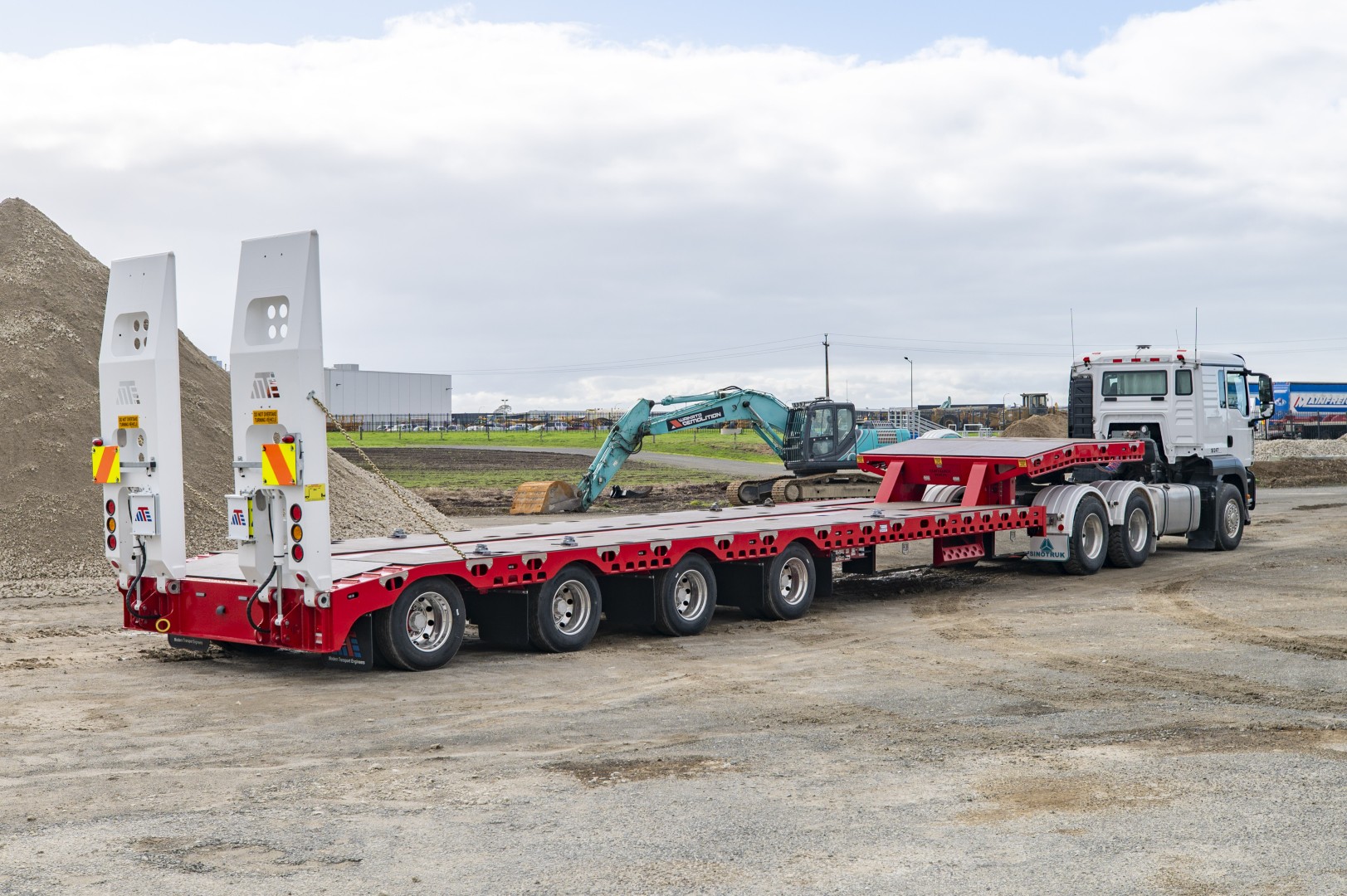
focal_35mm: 32
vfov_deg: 41.1
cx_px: 674
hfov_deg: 58.7
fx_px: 1197
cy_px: 448
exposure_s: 1/400
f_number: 7.1
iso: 100
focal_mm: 32
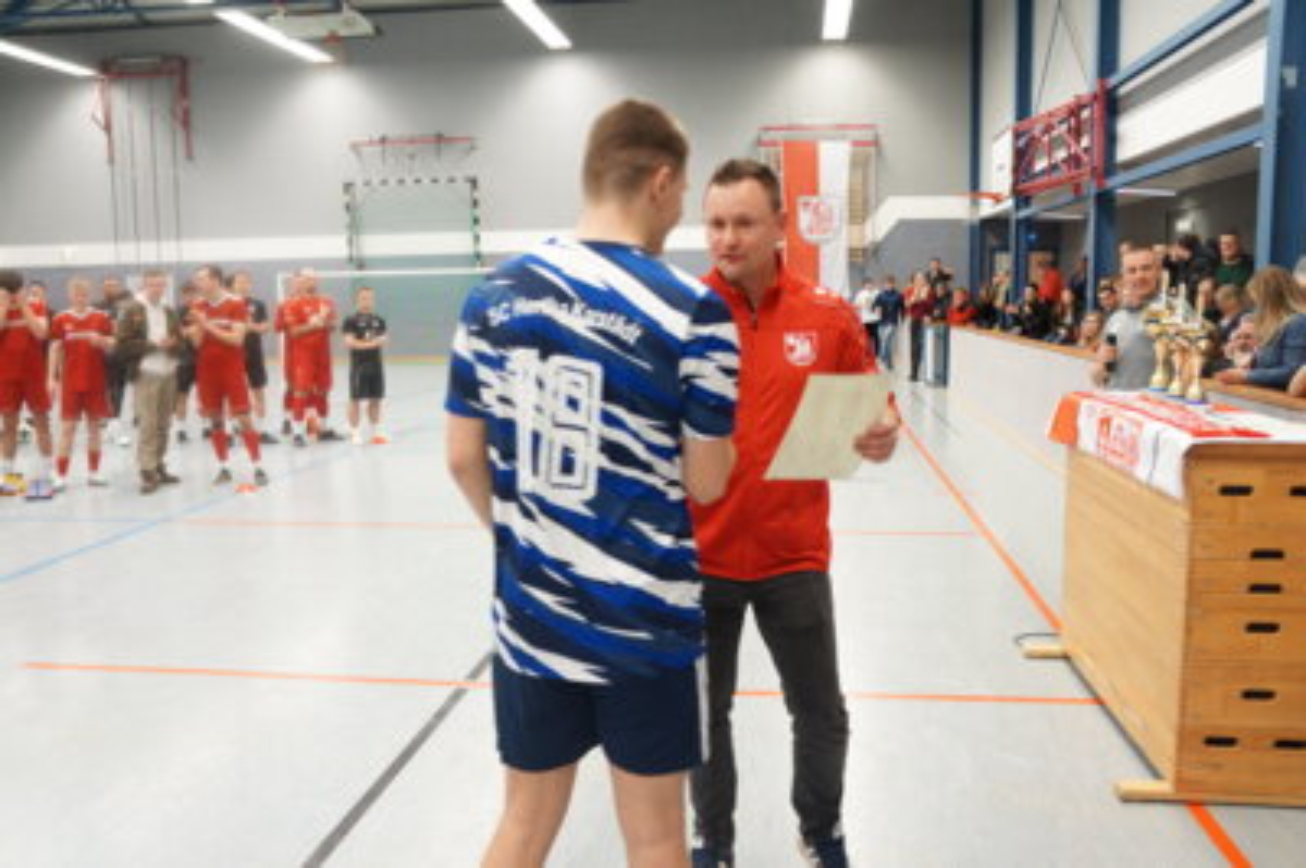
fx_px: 1087
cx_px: 653
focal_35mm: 30
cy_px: 434
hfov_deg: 62.0
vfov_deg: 43.5
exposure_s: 1/60
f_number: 4
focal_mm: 20
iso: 1250
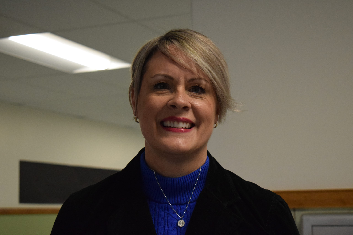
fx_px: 706
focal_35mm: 72
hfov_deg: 28.1
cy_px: 118
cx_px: 176
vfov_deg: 18.9
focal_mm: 48
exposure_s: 1/250
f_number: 5.3
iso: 3200
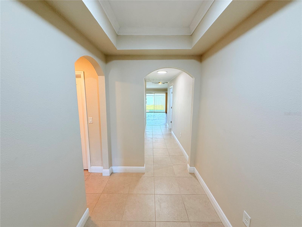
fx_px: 122
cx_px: 151
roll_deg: +0.0
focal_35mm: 14
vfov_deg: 85.7
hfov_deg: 102.1
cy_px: 114
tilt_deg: -7.7
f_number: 2.2
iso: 160
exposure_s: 1/120
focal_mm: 2.22
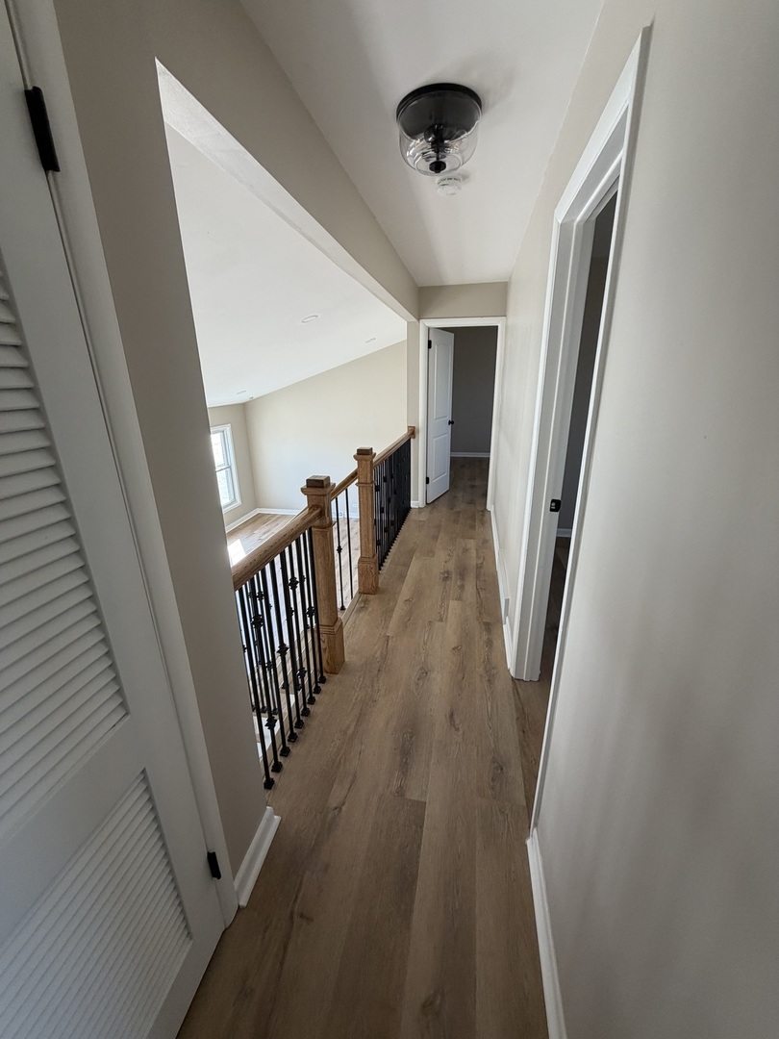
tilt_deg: -17.9
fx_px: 420
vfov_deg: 102.1
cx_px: 390
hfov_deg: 85.7
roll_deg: +0.8
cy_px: 520
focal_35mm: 14
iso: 125
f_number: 2.2
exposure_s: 1/120
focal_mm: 2.22
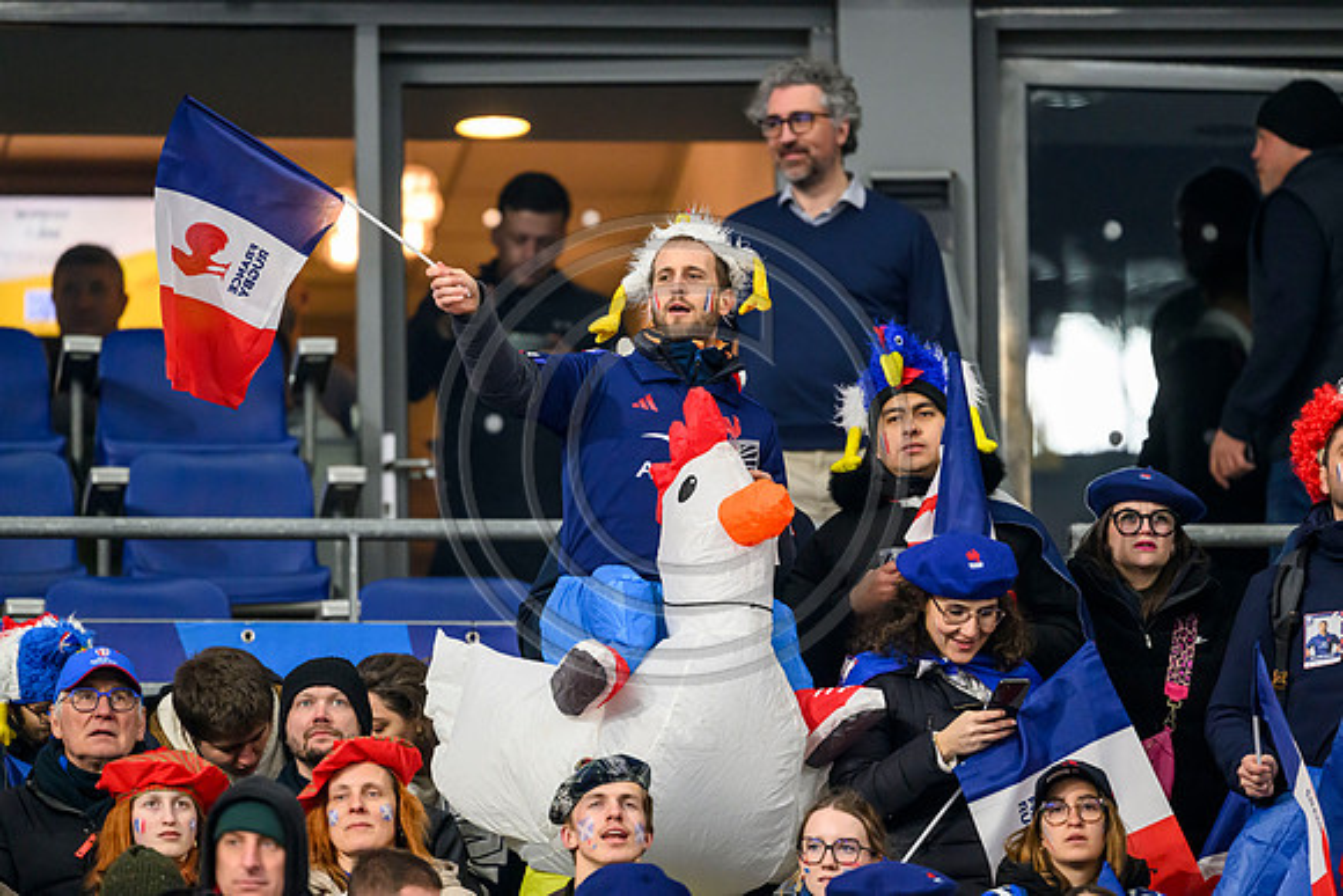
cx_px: 672
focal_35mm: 560
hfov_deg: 3.7
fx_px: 20895
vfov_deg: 2.5
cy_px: 448
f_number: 4
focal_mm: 560
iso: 5000
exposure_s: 1/500
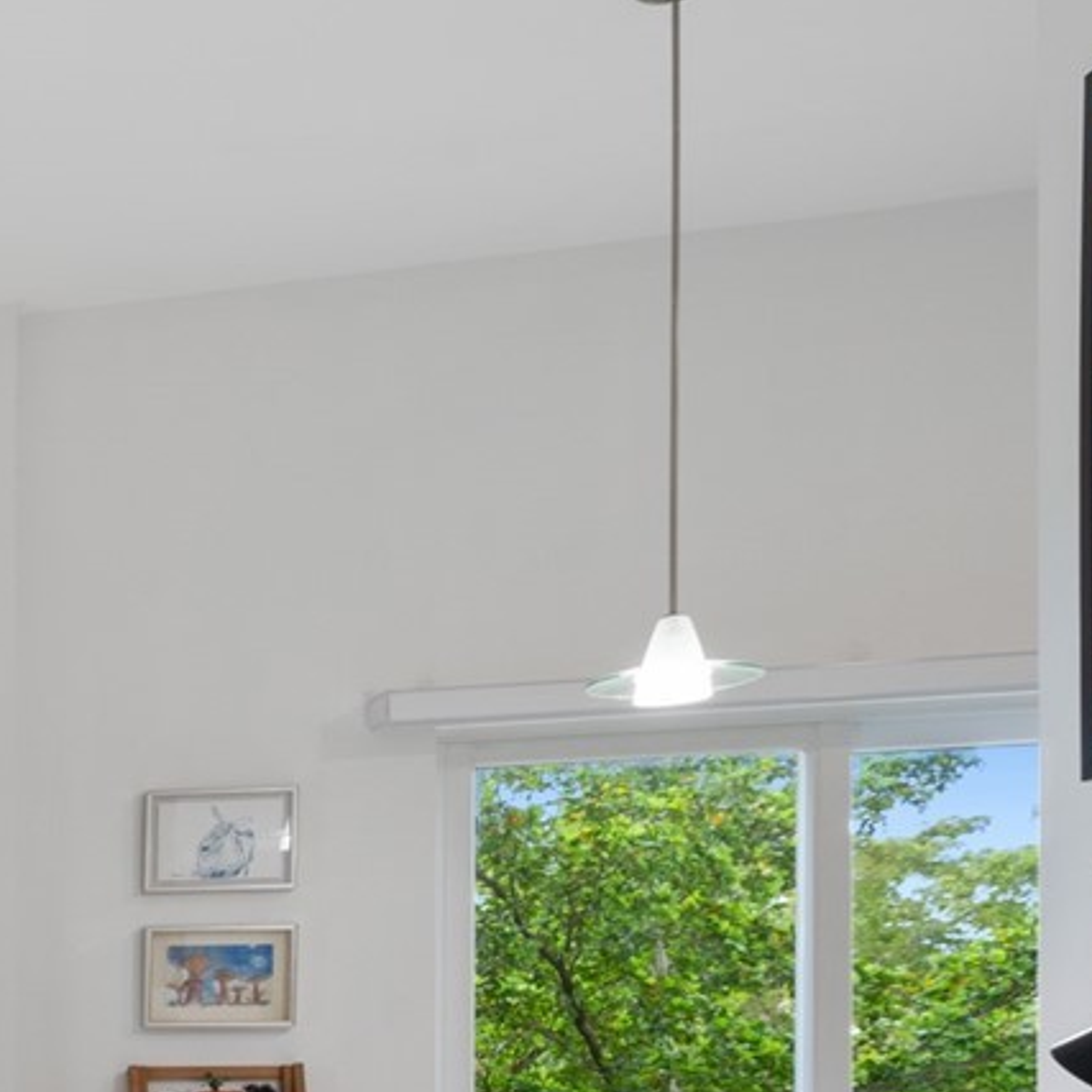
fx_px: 1927
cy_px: 1156
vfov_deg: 29.1
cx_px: -997
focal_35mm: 54
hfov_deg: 19.9
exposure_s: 1/3
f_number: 9
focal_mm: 16
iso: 250
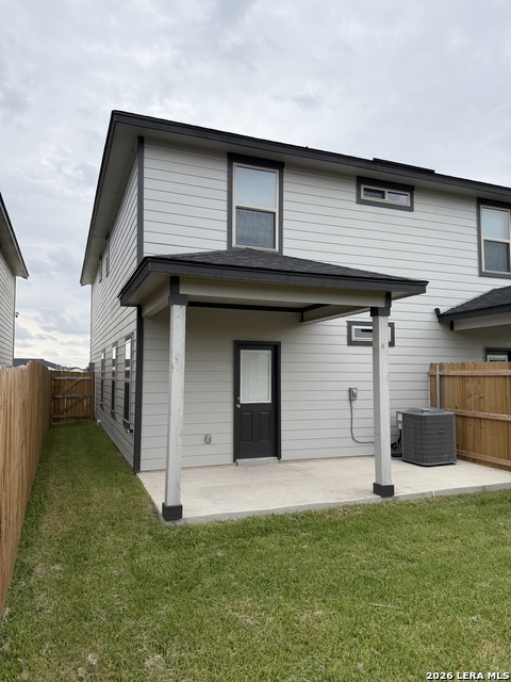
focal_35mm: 24
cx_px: 256
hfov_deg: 56.8
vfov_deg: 71.6
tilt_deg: +3.6
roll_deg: -0.5
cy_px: 341
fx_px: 472
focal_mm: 6.76
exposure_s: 1/2801
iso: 80
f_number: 1.78
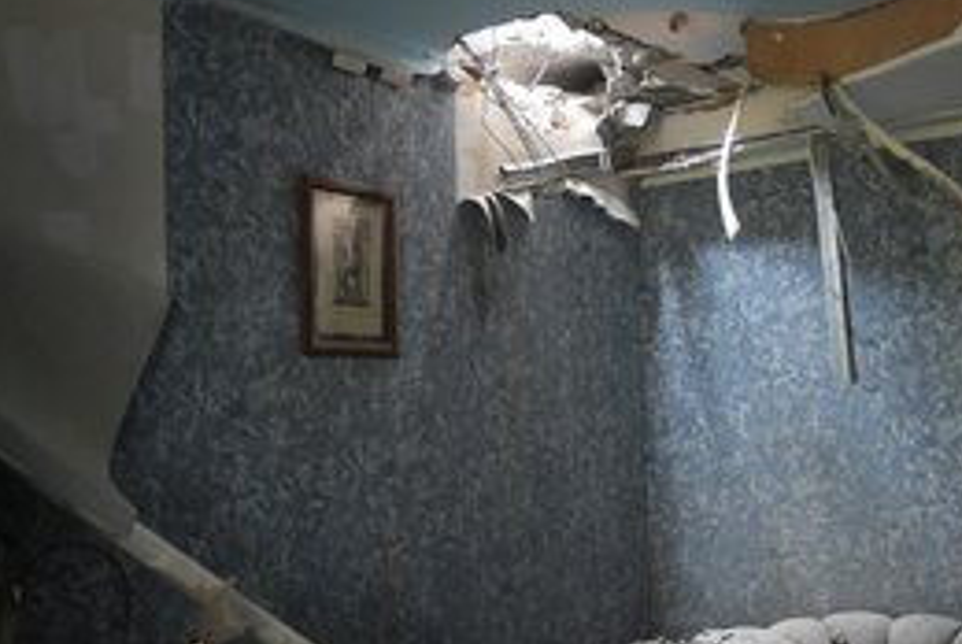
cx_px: 599
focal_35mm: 43
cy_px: 435
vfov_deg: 31.0
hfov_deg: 45.0
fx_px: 1150
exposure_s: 1/160
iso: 4000
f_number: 2.8
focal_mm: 28
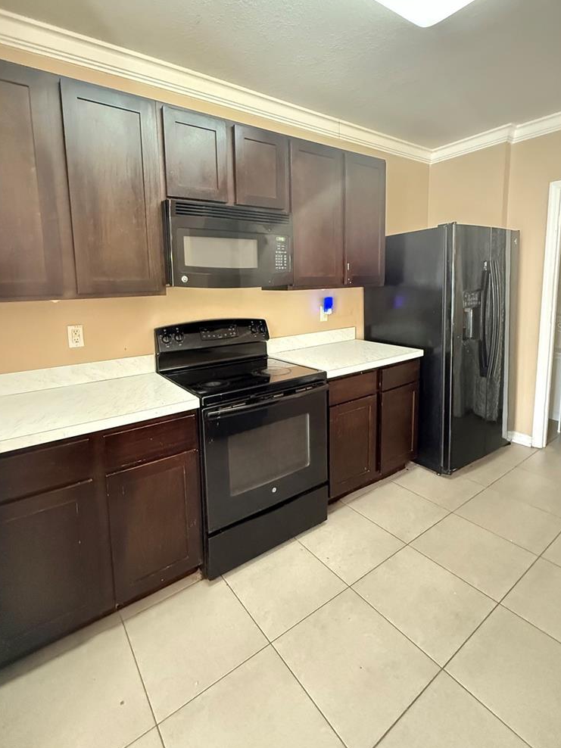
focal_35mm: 17
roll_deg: +1.0
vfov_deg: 90.6
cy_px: 327
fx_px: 367
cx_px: 270
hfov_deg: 74.7
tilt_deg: -7.1
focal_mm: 2.22
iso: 1250
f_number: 2.2
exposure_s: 1/30
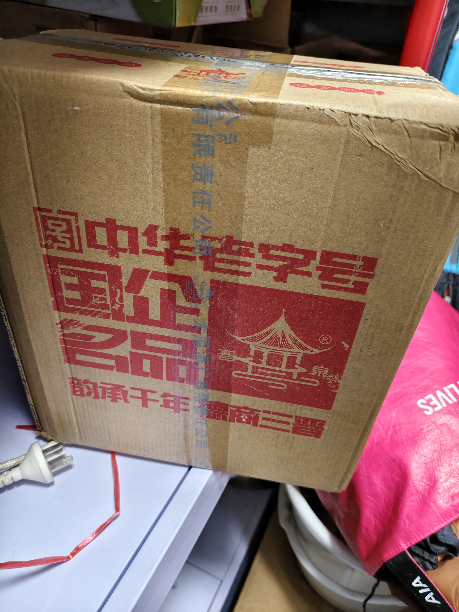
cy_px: 306
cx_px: 230
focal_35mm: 23
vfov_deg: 73.9
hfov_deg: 58.9
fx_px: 407
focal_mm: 5.56
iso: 289
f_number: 1.88
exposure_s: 1/50
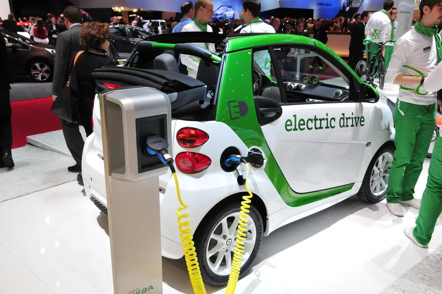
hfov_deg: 57.3
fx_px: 405
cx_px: 221
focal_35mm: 33
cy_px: 147
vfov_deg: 39.9
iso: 800
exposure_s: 1/125
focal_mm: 22
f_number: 8
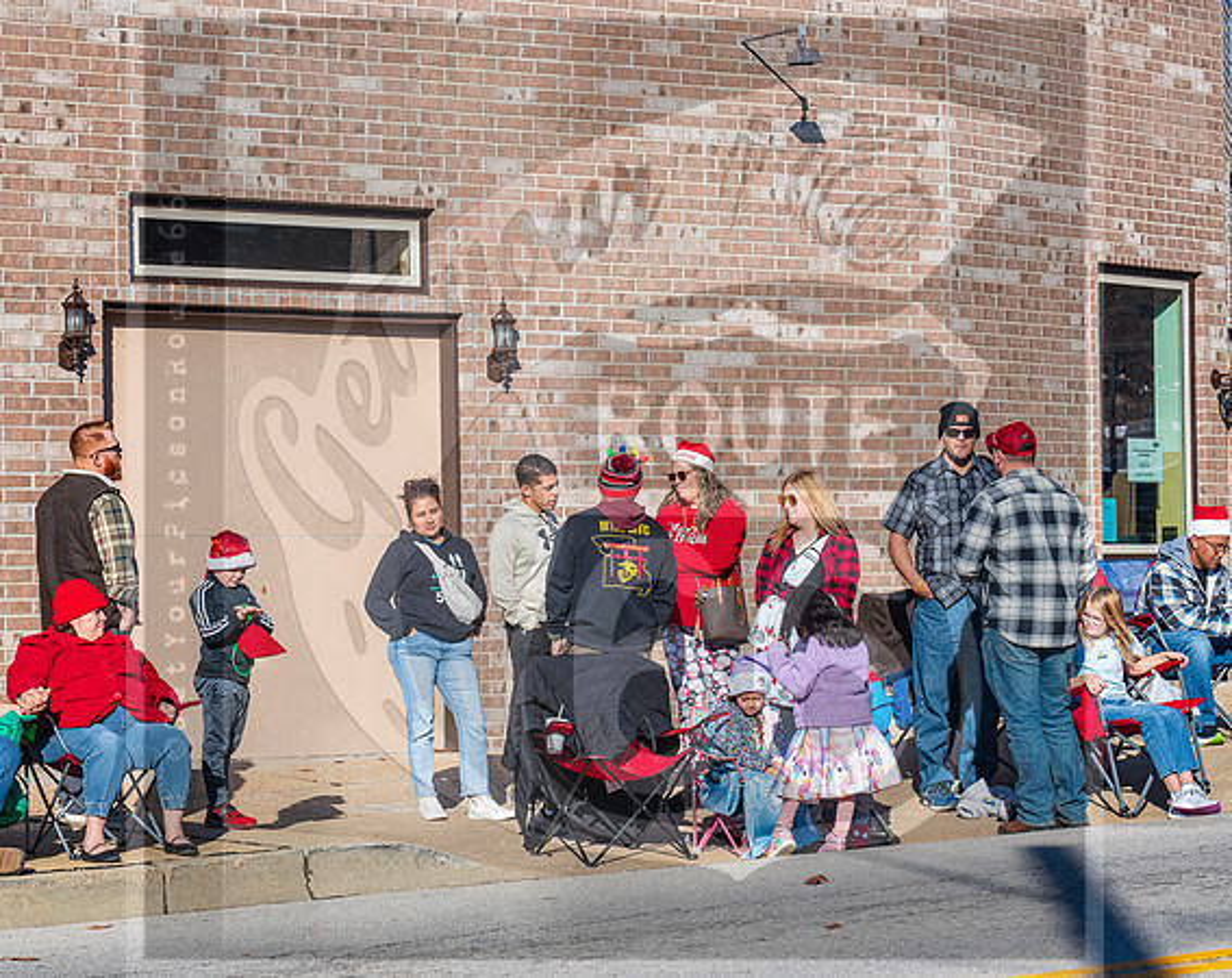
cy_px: 489
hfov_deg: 19.0
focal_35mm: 101
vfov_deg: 15.1
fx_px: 3681
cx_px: 498
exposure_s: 1/400
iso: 160
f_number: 8
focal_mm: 60
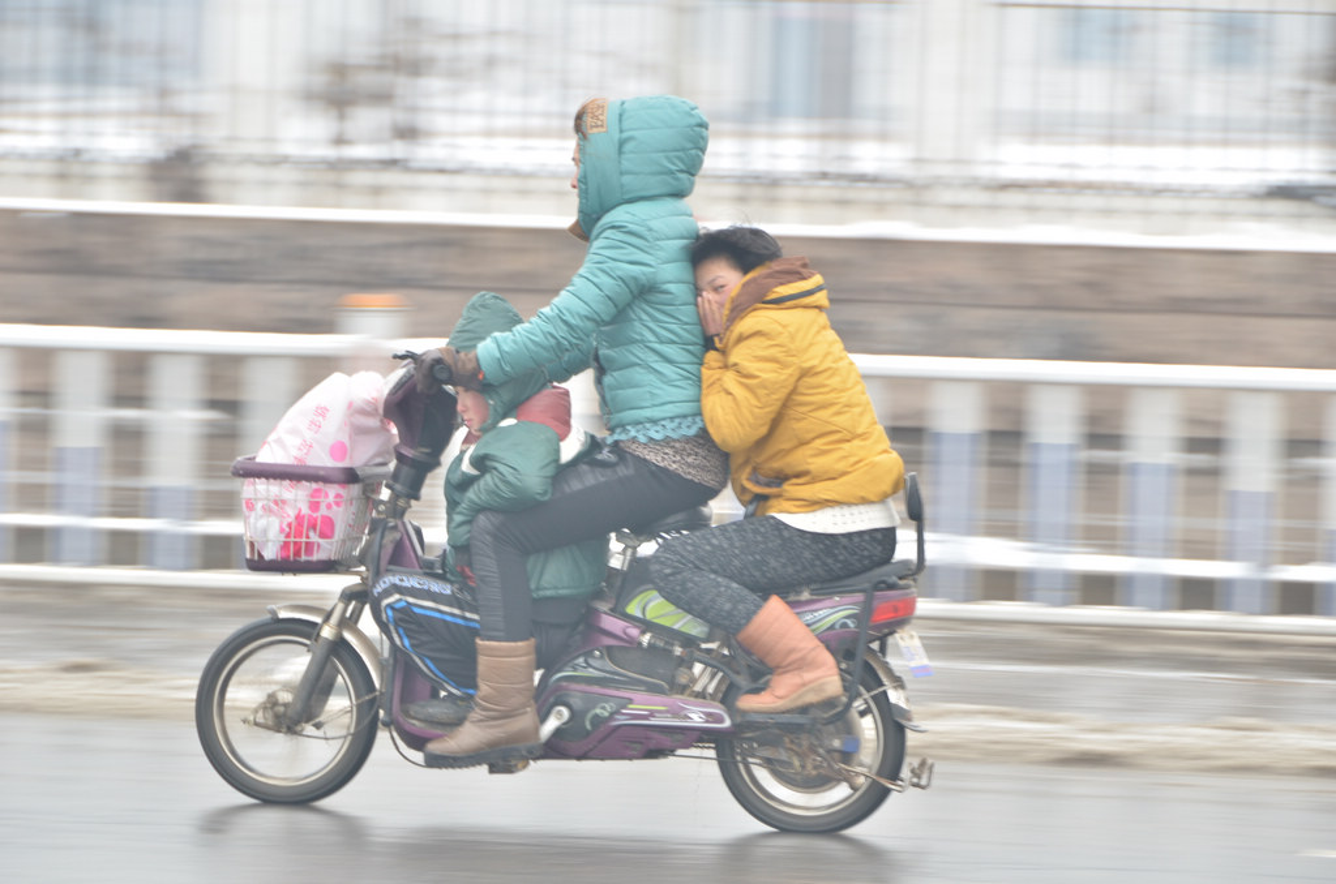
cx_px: 668
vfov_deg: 6.8
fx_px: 7499
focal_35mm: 202
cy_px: 442
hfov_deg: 10.2
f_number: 9
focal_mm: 135
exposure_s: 1/50
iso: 200
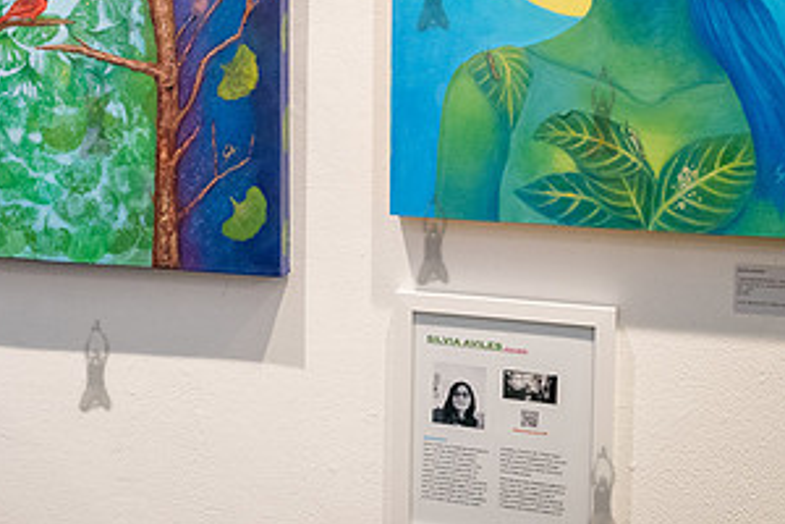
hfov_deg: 27.5
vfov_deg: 19.0
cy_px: 111
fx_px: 1548
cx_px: 94
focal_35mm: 71
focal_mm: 35
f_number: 4
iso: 5000
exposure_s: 1/400
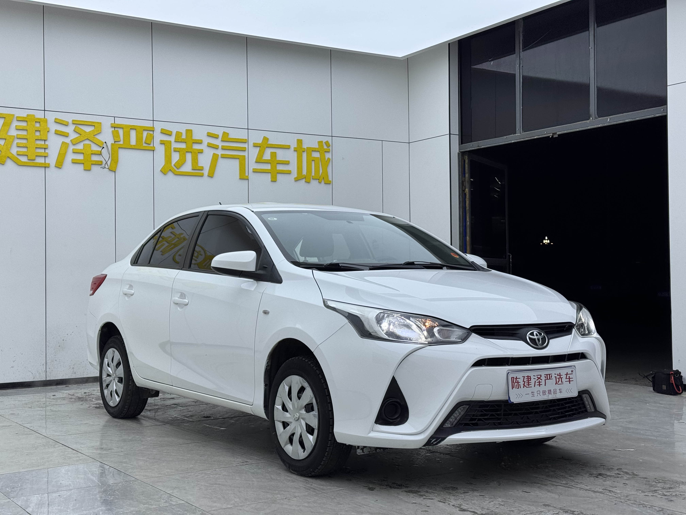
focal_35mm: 48
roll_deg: +1.2
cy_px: 258
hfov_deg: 39.7
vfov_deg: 30.3
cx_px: 343
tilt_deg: +2.4
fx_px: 951
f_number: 1.78
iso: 64
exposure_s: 1/604
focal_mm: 6.76
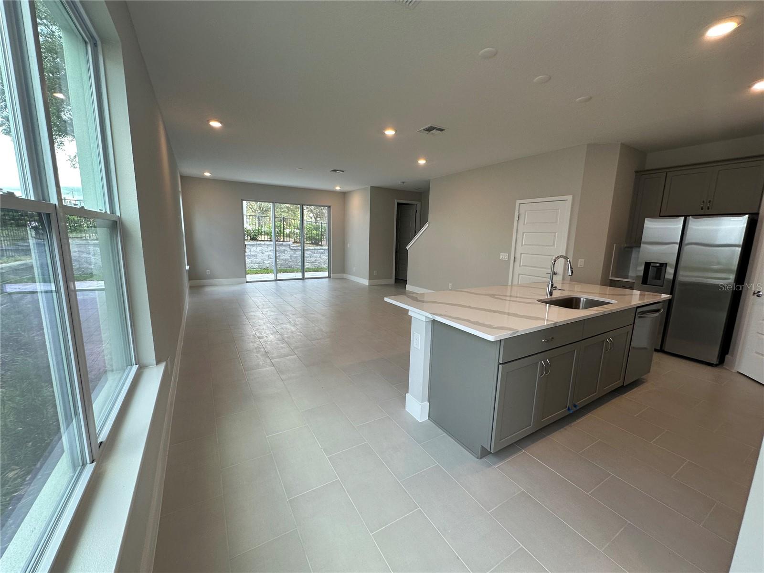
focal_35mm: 14
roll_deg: -1.4
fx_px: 309
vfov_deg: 85.7
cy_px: 286
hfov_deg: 102.1
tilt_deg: -9.2
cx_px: 382
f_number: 2.2
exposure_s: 1/120
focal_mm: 2.22
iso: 80
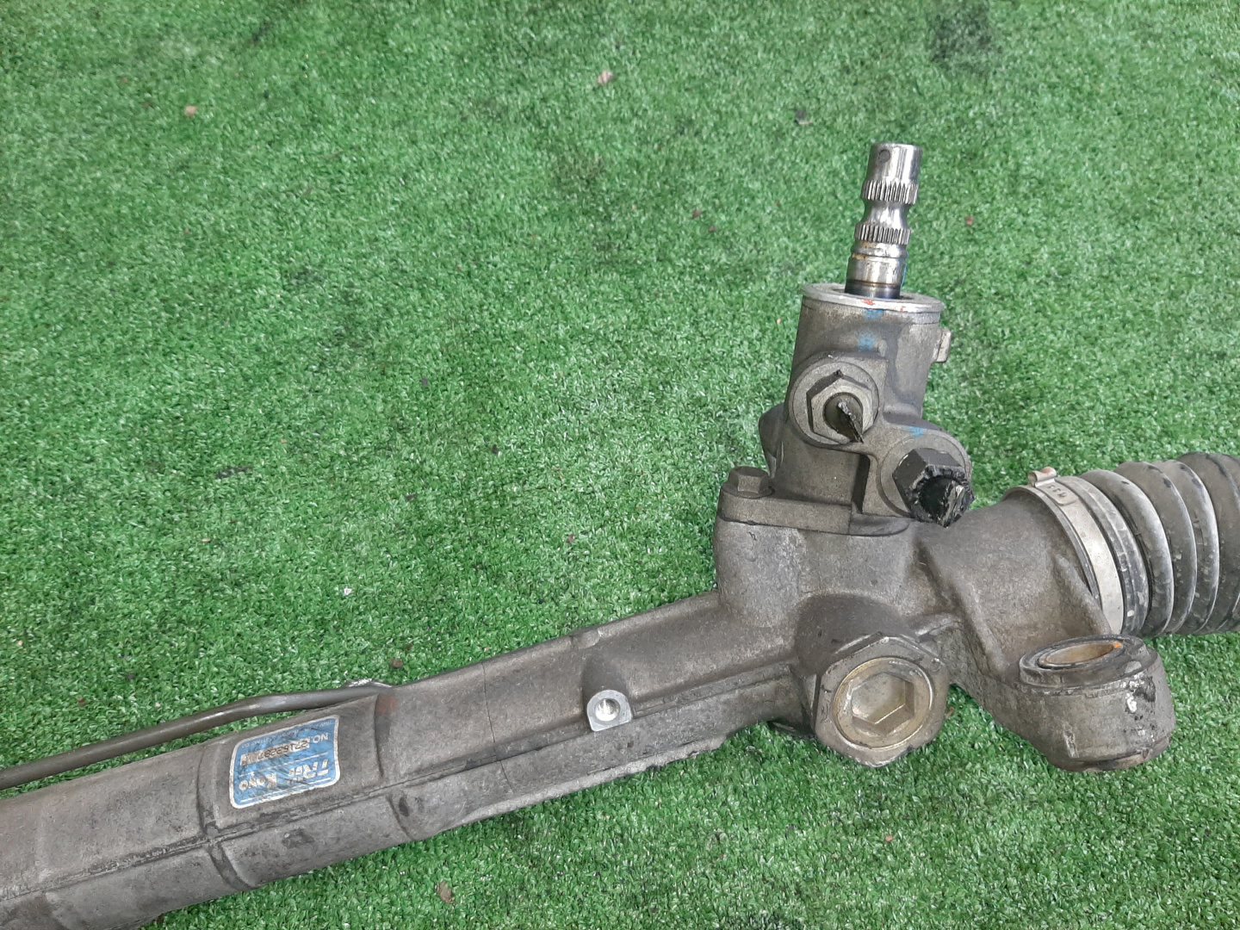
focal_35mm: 26
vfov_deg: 53.1
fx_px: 931
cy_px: 465
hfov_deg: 67.3
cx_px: 620
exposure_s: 1/50
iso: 175
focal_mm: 3.93
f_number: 1.7
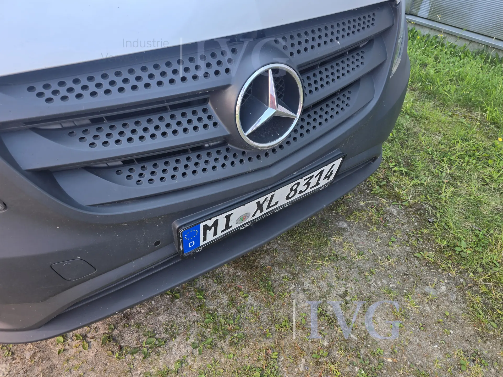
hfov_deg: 73.9
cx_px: 252
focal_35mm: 23
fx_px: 334
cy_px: 188
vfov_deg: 58.9
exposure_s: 1/180
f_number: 1.7
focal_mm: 6.3
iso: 32
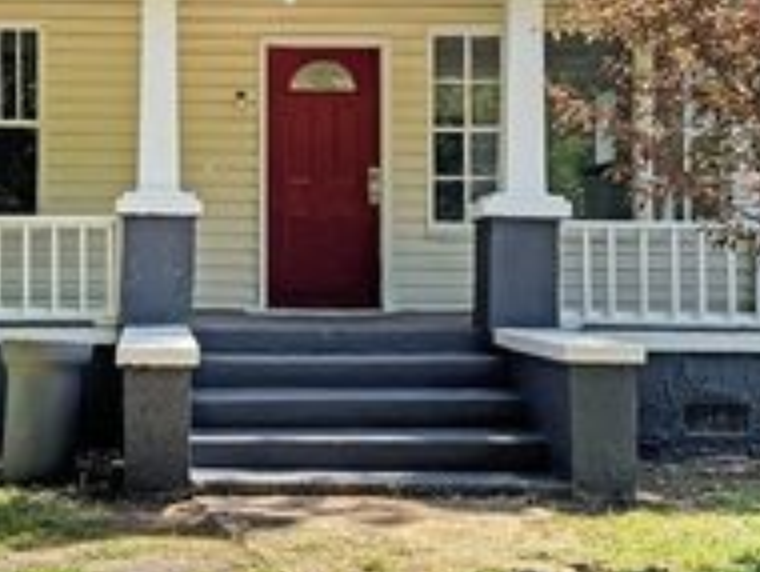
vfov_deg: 22.7
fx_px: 1385
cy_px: 38
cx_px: 208
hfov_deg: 30.3
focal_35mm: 63
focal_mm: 6.76
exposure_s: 1/1395
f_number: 1.78
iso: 80
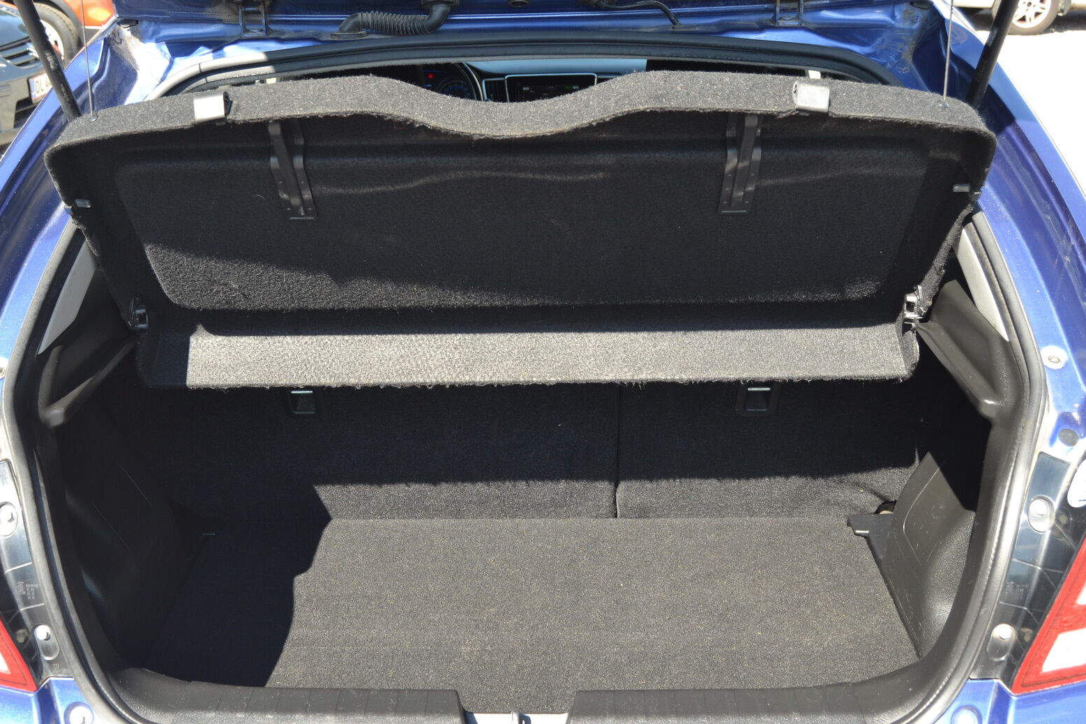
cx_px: 497
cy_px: 428
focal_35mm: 37
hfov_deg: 51.8
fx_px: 1116
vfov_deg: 35.8
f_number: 5.6
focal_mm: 20
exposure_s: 1/125
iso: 140
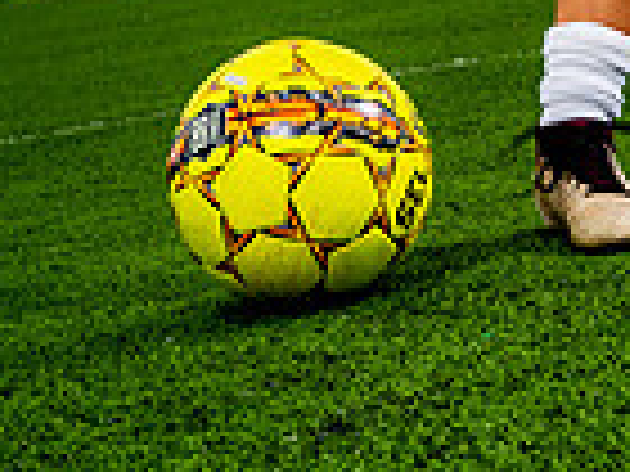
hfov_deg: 14.5
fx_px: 2475
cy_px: -526
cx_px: 434
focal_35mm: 136
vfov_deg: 10.0
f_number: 8
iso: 100
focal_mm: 44
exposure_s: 1/125
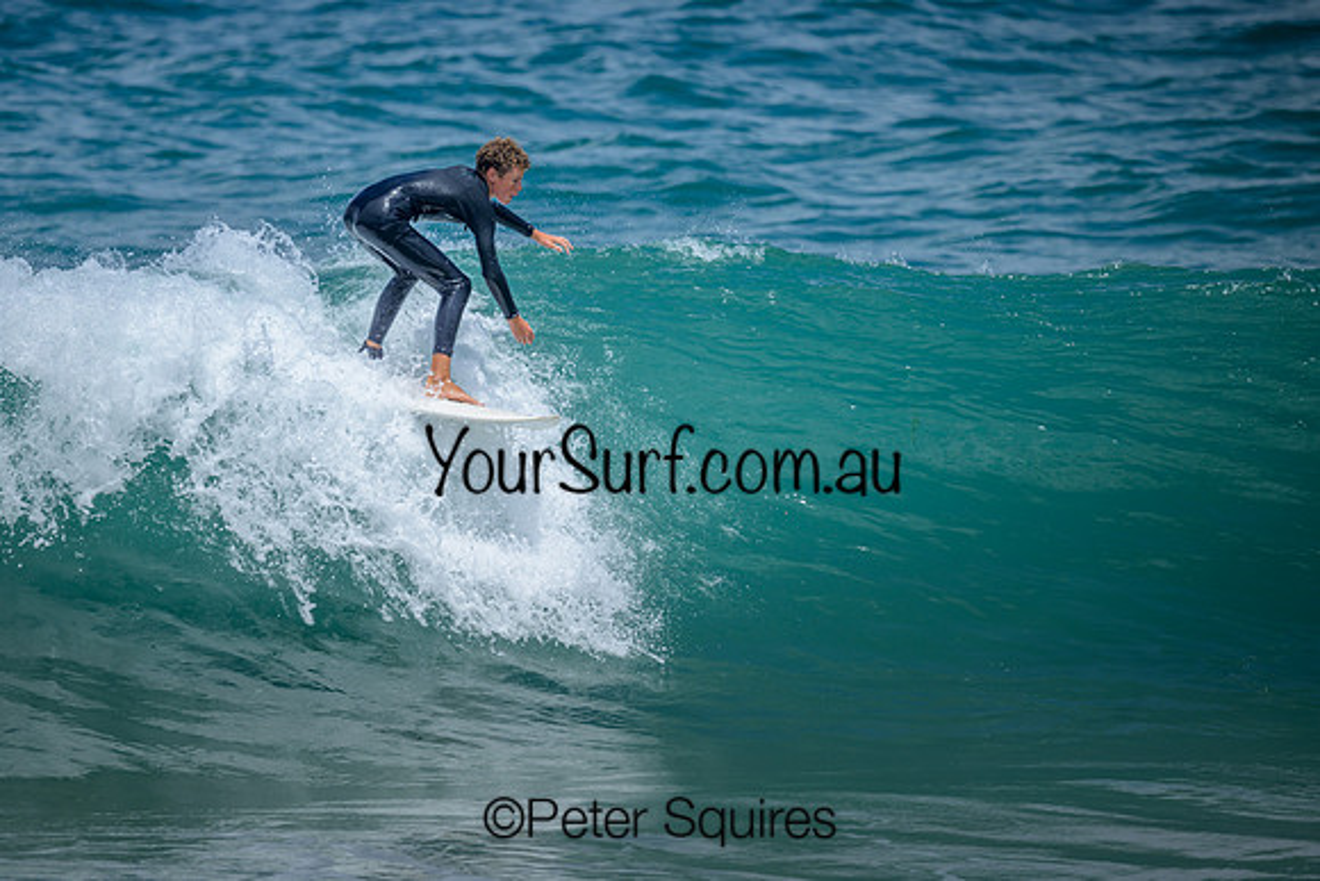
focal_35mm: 934
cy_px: 428
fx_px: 34251
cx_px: 550
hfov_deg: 2.2
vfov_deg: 1.5
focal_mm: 800
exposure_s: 1/2000
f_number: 6.3
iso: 250
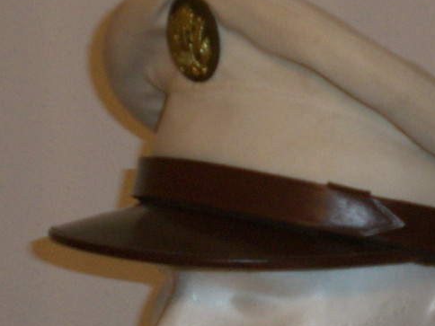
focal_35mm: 139
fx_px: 1747
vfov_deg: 10.6
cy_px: 251
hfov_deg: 14.2
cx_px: 292
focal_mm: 10.4
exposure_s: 1/30
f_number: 4
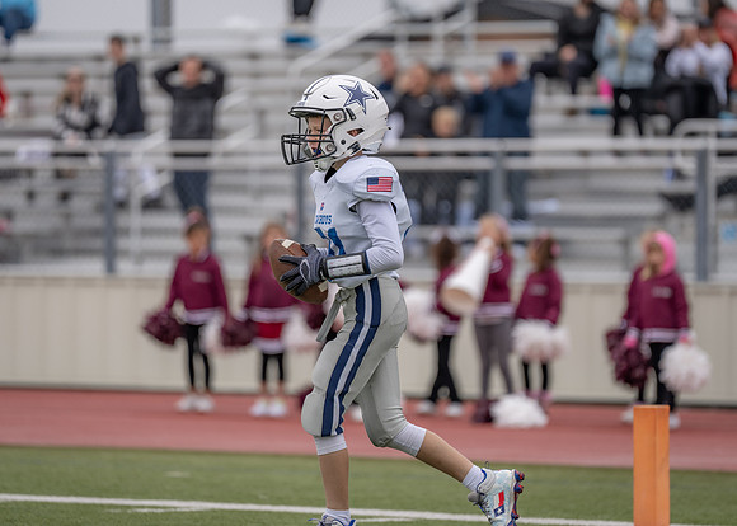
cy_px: 221
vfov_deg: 5.6
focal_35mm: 255
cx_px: 356
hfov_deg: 7.9
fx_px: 5345
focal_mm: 200
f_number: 2.8
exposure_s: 1/1250
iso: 200
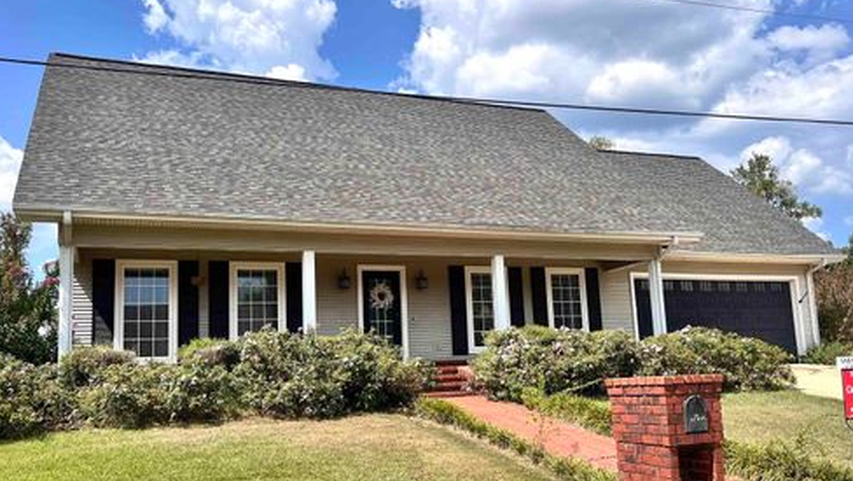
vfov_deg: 40.2
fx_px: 656
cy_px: 225
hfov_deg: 66.0
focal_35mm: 29
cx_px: 418
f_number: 1.5
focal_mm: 5.7
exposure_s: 1/4831
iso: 50
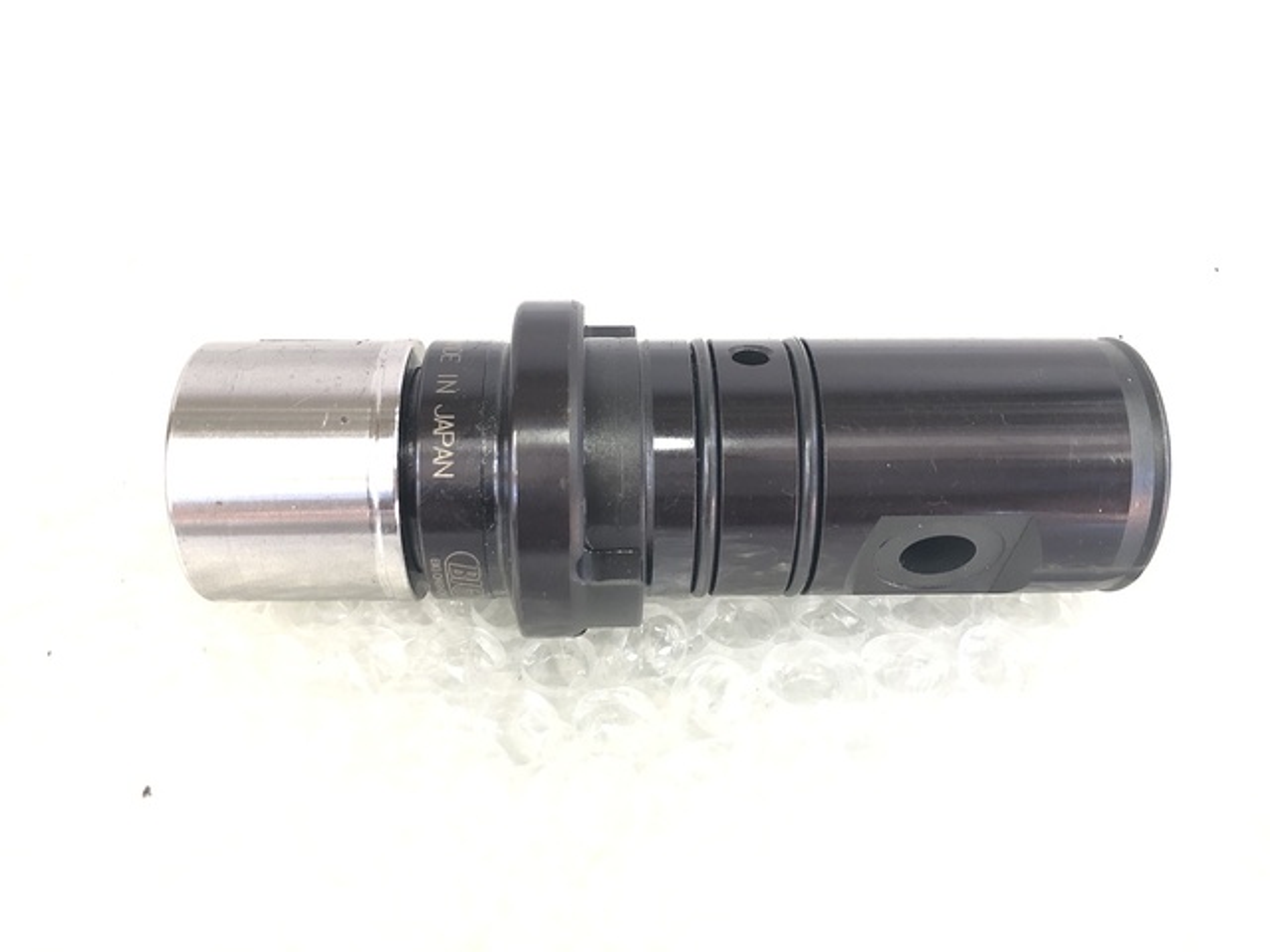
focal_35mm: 28
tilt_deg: -52.0
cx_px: 635
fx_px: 1027
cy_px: 476
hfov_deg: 63.4
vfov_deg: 49.7
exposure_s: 1/15
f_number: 1.8
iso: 64
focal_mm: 3.99
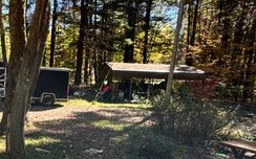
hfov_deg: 45.7
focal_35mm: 39
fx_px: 272
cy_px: 122
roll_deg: +1.8
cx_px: 26
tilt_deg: -12.5
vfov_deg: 32.0
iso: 40
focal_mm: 2.22
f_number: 2.2
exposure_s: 1/397
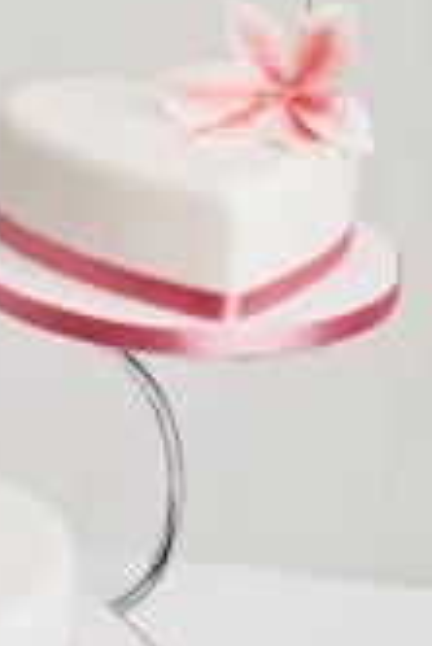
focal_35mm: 140
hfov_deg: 9.7
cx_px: -105
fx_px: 2515
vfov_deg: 14.6
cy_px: 160
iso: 200
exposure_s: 1/125
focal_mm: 52
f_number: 8
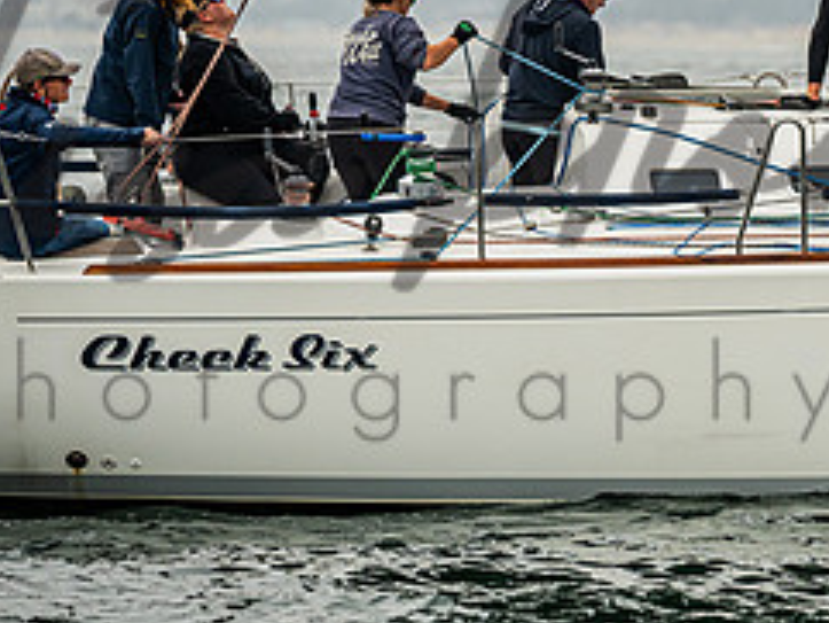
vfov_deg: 2.6
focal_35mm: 579
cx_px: 685
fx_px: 13873
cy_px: 133
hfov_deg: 3.4
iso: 400
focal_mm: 250
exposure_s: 1/4000
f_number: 5
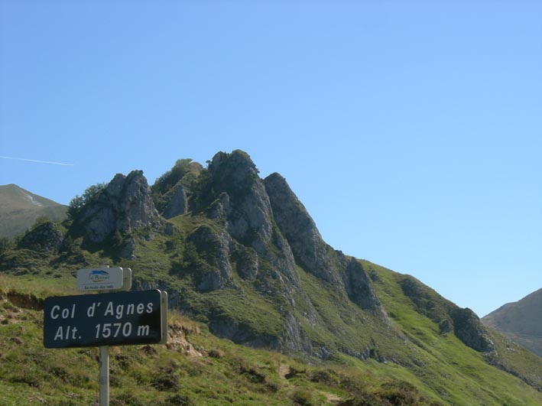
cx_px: 271
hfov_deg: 23.0
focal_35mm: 85
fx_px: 1330
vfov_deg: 17.4
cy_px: 203
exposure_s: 1/260
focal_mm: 17.7
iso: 64
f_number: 6.5
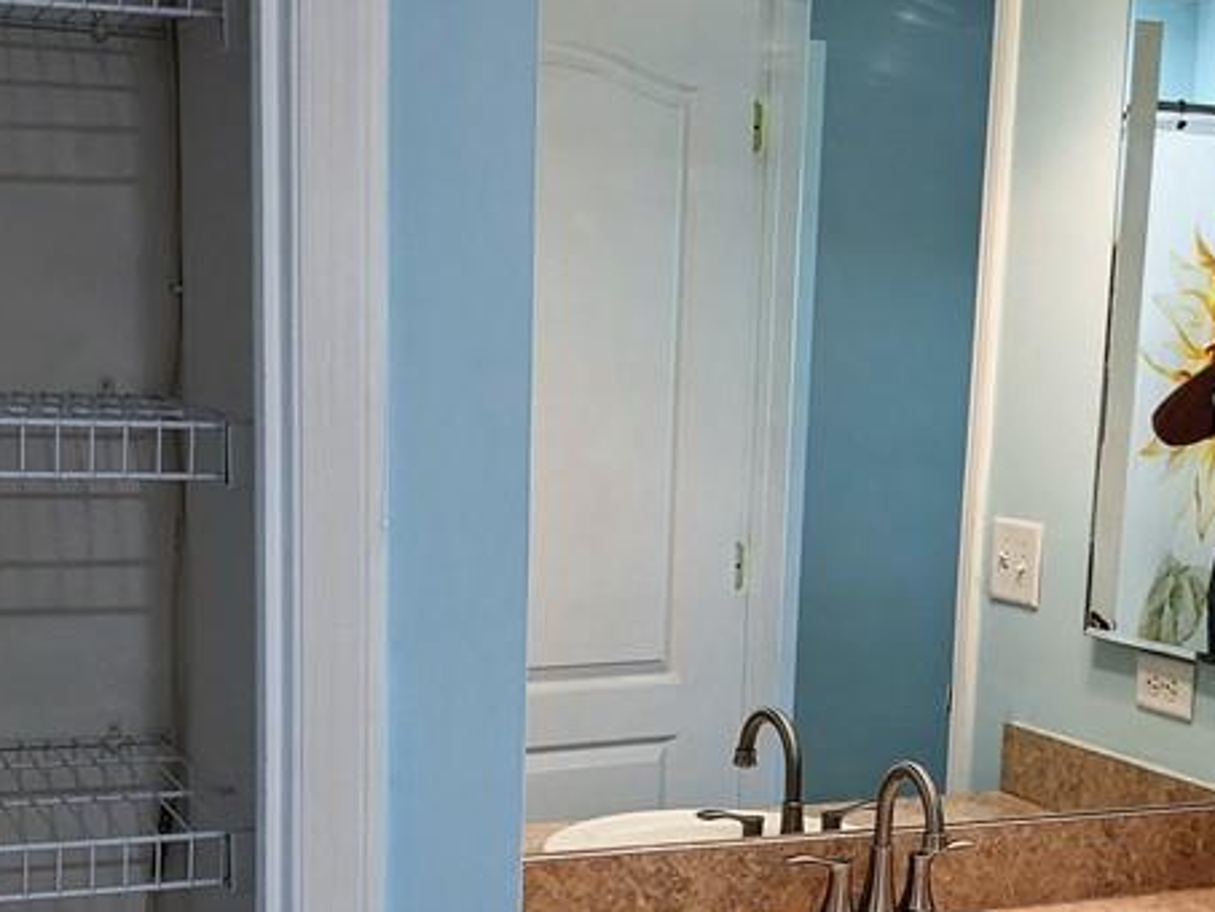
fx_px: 2142
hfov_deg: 31.6
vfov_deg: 23.6
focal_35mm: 61
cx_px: 740
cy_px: 770
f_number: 1.73
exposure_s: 1/60
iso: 128
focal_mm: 4.38
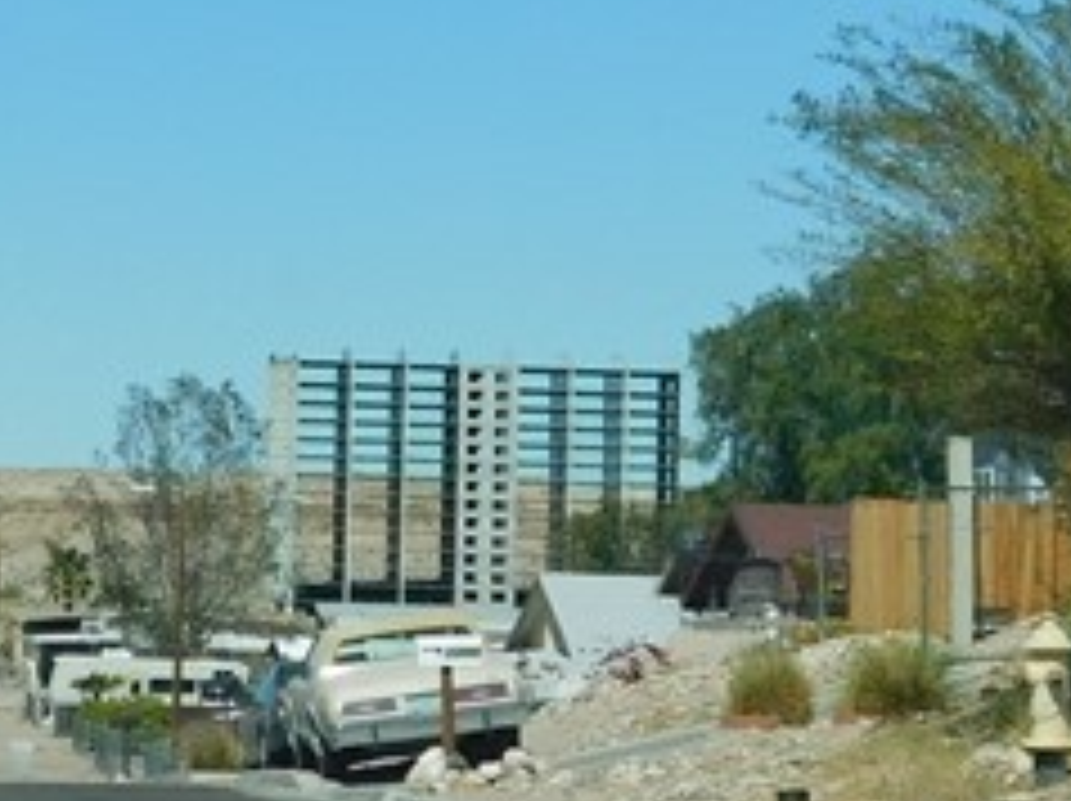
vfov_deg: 9.5
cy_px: 216
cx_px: -86
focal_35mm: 155
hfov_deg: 12.5
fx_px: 4791
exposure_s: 1/400
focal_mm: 6.3
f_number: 7
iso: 125
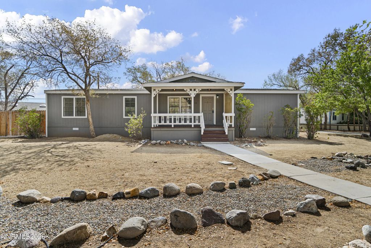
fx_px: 186
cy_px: 124
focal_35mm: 18
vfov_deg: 67.4
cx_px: 186
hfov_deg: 90.0
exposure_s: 1/30
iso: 100
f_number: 9
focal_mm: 12
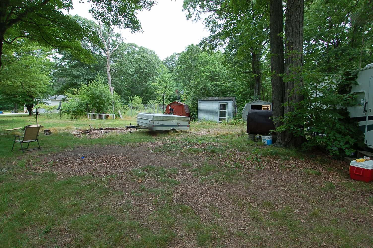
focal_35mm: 18
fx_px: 186
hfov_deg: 90.1
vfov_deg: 67.3
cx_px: 186
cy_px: 124
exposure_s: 1/160
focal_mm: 12
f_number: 6.3
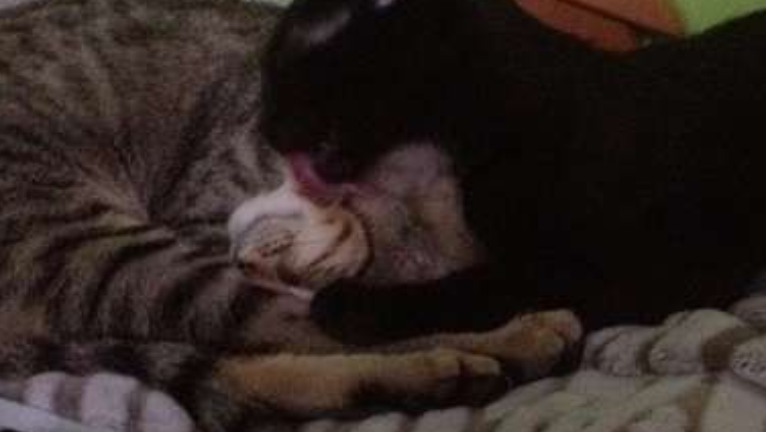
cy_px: 265
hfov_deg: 27.7
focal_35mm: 76
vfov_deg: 15.9
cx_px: 519
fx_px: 1545
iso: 800
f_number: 2.4
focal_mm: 4.28
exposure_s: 1/15
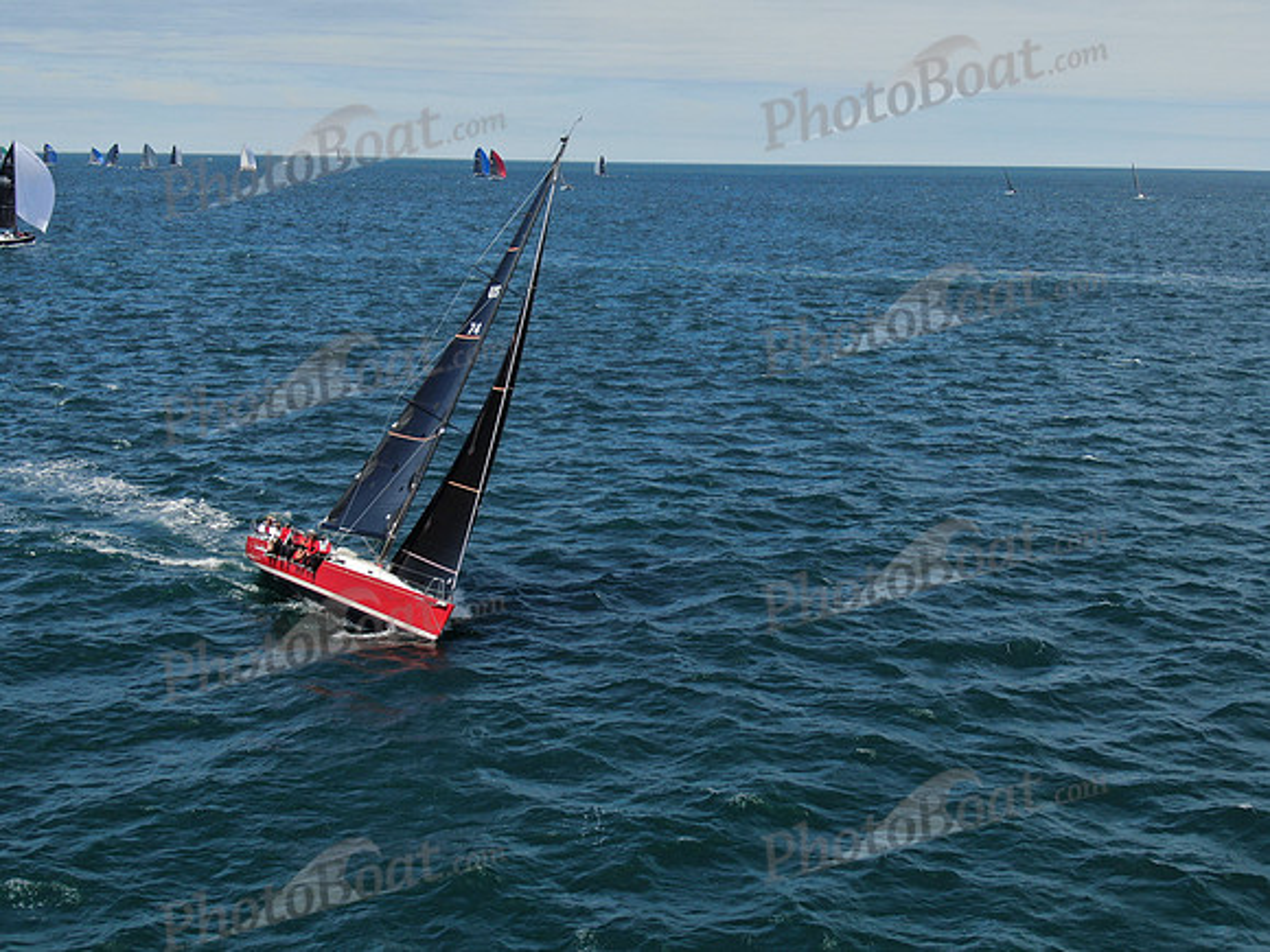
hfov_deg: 39.7
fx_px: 1761
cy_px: 476
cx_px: 635
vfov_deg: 30.3
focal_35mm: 48
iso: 100
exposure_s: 1/1000
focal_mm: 8.6
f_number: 3.8
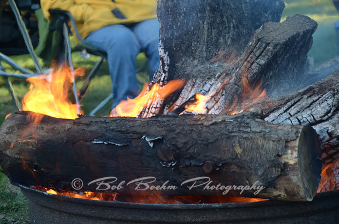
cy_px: 112
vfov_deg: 10.1
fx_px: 1268
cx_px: 170
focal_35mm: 135
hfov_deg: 15.2
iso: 250
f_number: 5.6
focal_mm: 90
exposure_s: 1/40
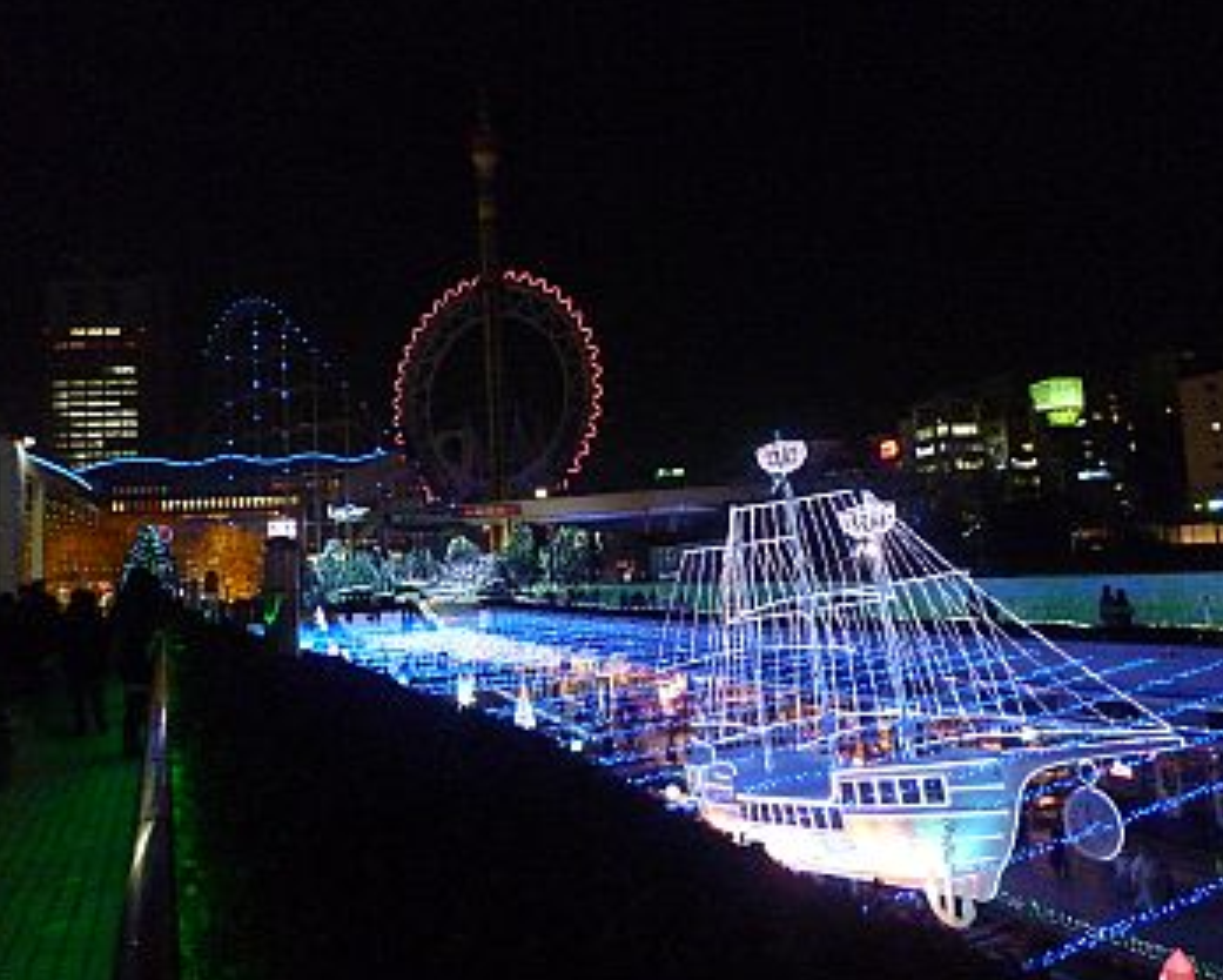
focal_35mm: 27
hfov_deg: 64.0
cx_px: 631
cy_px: 483
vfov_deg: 53.2
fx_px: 978
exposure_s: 1/25
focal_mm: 4.4
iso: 800
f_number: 2.8
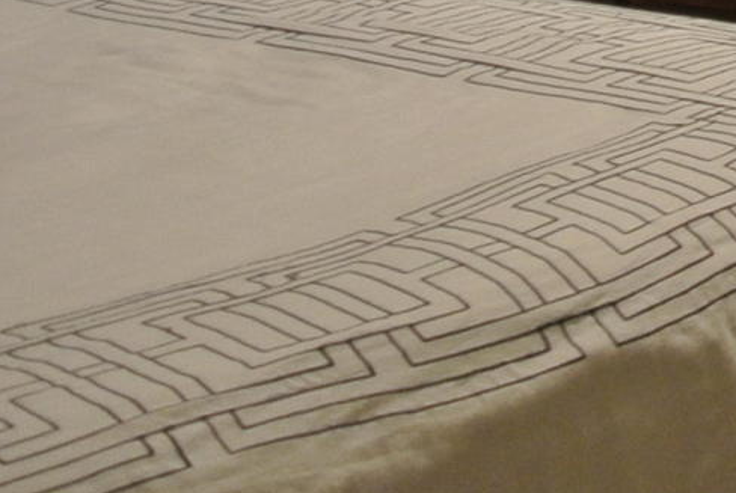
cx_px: 2021
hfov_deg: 10.0
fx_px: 3399
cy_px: -280
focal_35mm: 166
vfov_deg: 8.1
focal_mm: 10
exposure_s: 1/40
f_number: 3.5
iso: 400
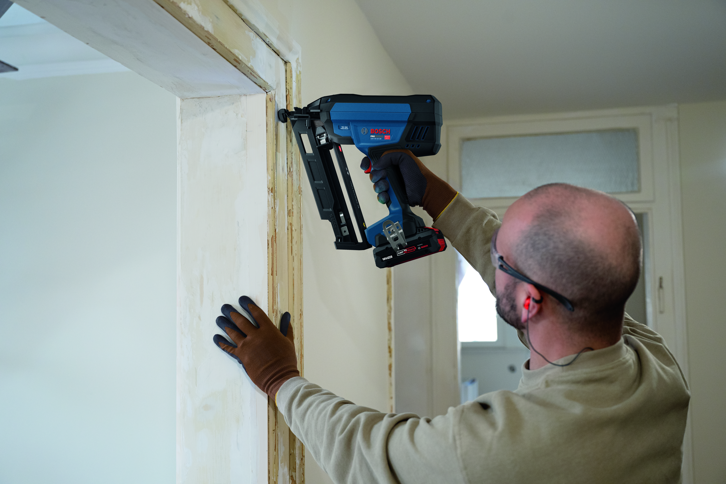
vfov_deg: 33.4
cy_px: 242
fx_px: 807
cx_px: 363
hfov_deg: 48.5
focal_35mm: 40
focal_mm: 40
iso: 1000
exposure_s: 1/160
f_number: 4
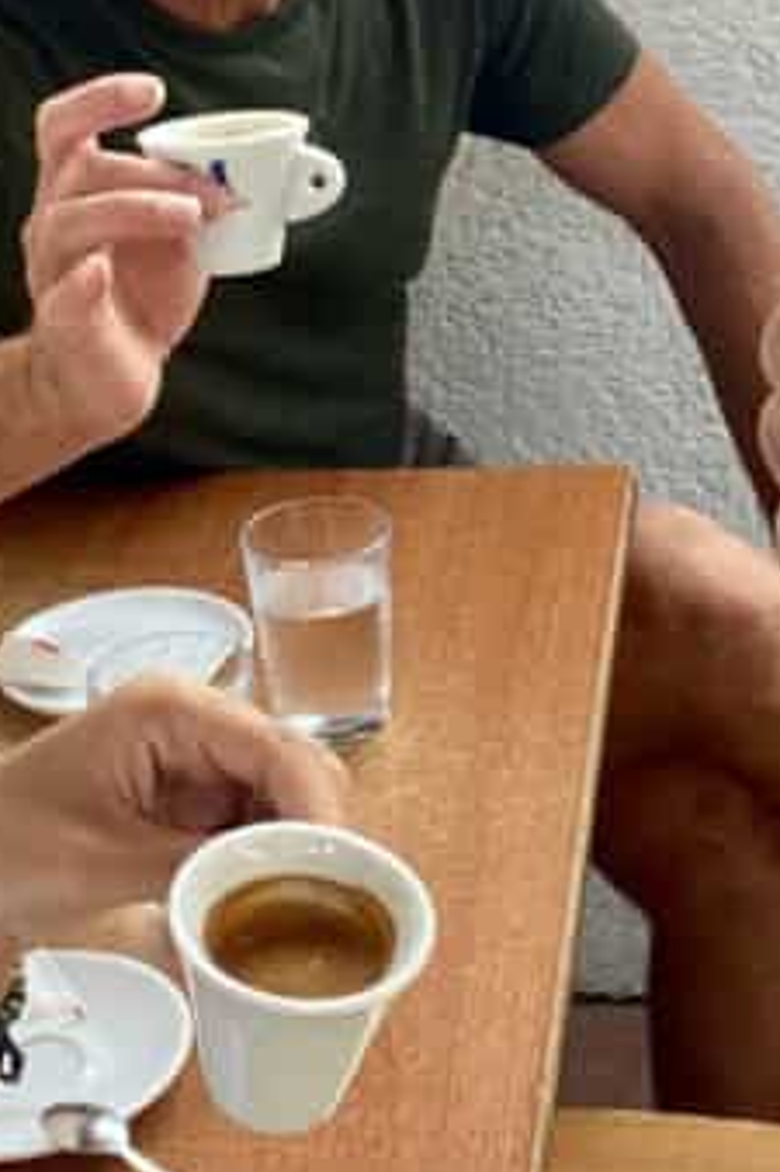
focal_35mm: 85
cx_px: 558
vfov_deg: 23.4
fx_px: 2765
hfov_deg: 16.0
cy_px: 166
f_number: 2.2
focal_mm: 2.7
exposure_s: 1/122
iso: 80
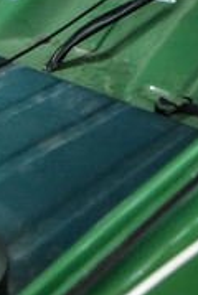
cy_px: 49
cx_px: 214
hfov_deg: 16.8
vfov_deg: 25.0
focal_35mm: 79
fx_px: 652
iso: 1600
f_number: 4.2
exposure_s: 1/50
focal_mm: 19
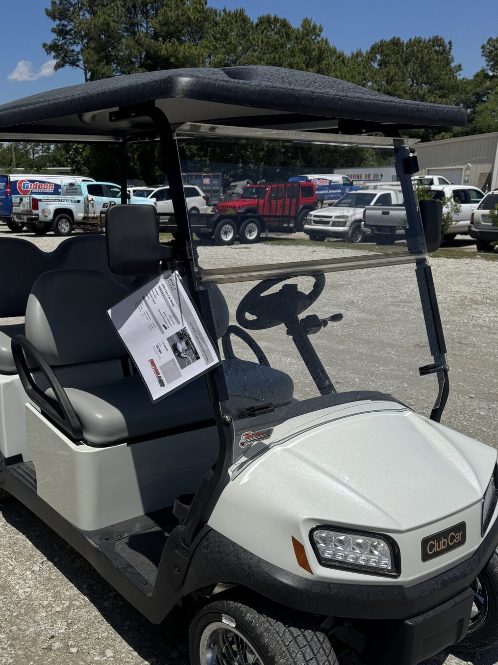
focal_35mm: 34
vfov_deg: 53.1
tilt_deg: -15.6
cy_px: 432
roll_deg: +2.9
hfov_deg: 41.1
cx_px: 151
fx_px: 652
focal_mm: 6.76
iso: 80
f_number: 1.78
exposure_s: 1/10417
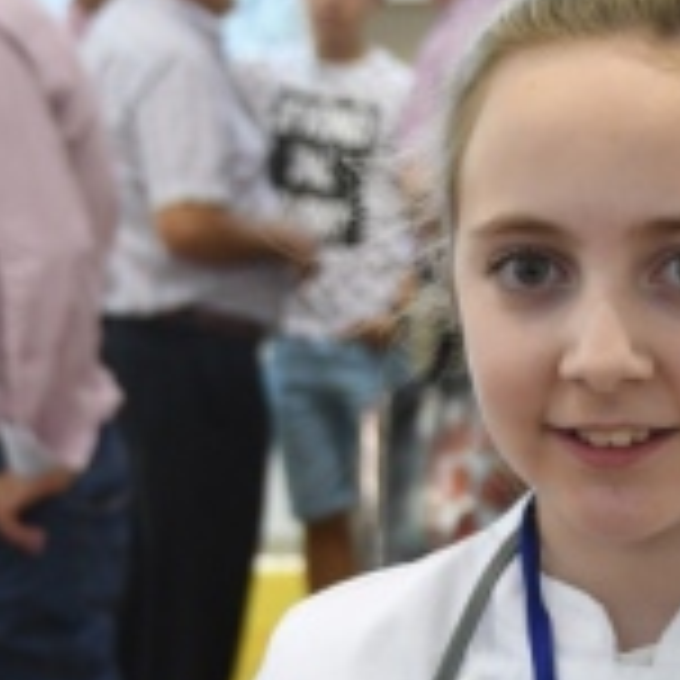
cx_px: 561
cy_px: 815
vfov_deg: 10.4
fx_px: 3689
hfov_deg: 10.5
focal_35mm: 166
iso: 1250
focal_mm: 44
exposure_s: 1/50
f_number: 5.6
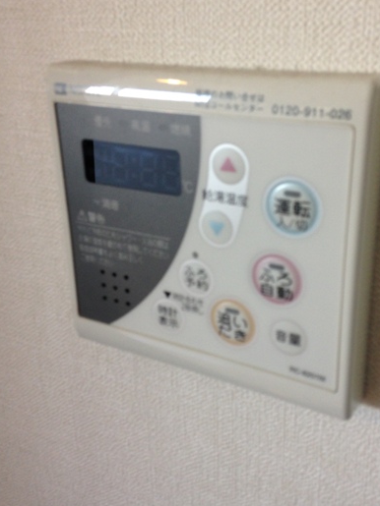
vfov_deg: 45.7
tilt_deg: -21.6
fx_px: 600
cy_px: 232
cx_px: 233
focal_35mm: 41
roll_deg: +1.3
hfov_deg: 35.0
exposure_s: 1/20
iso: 80
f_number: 2.4
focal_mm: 4.12
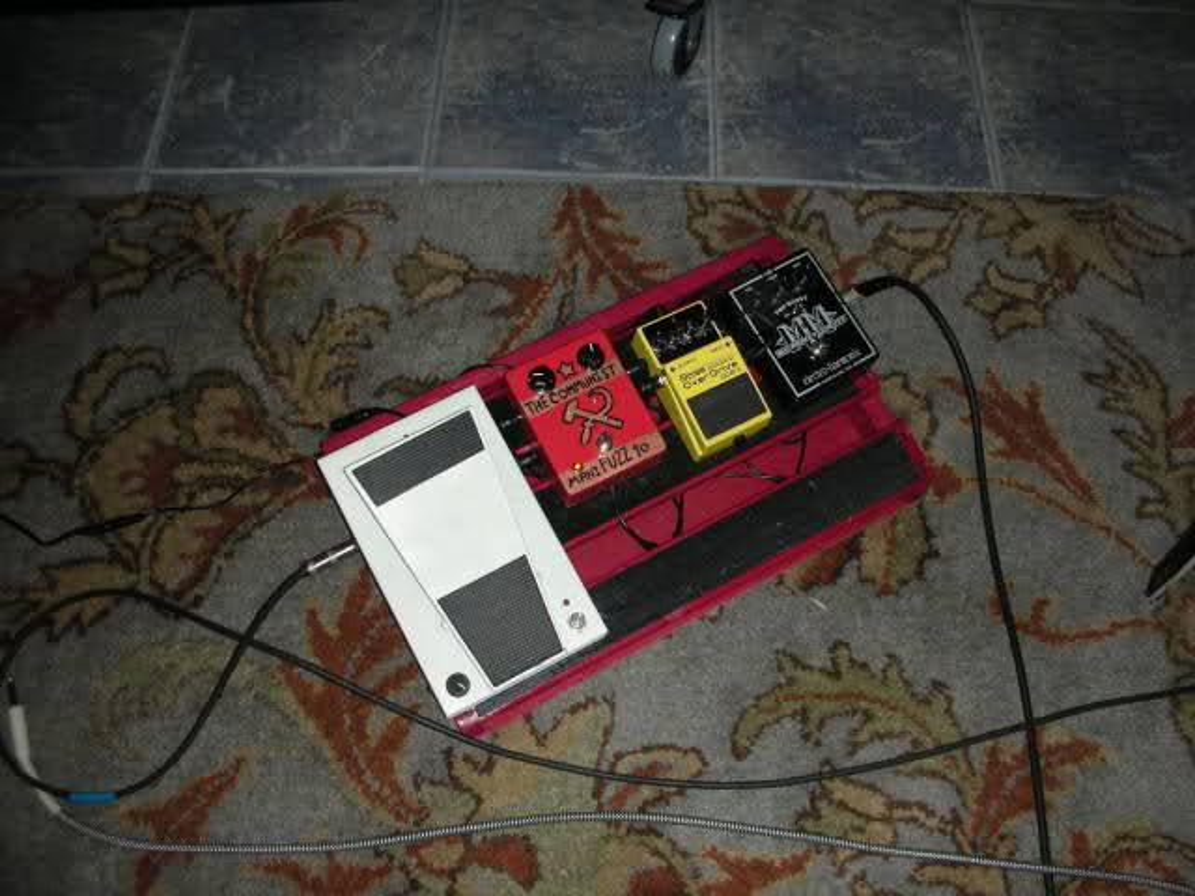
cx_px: 598
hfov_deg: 52.6
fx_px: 1208
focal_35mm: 35
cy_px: 448
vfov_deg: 40.7
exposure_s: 1/60.1
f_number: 3
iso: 50
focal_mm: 5.8
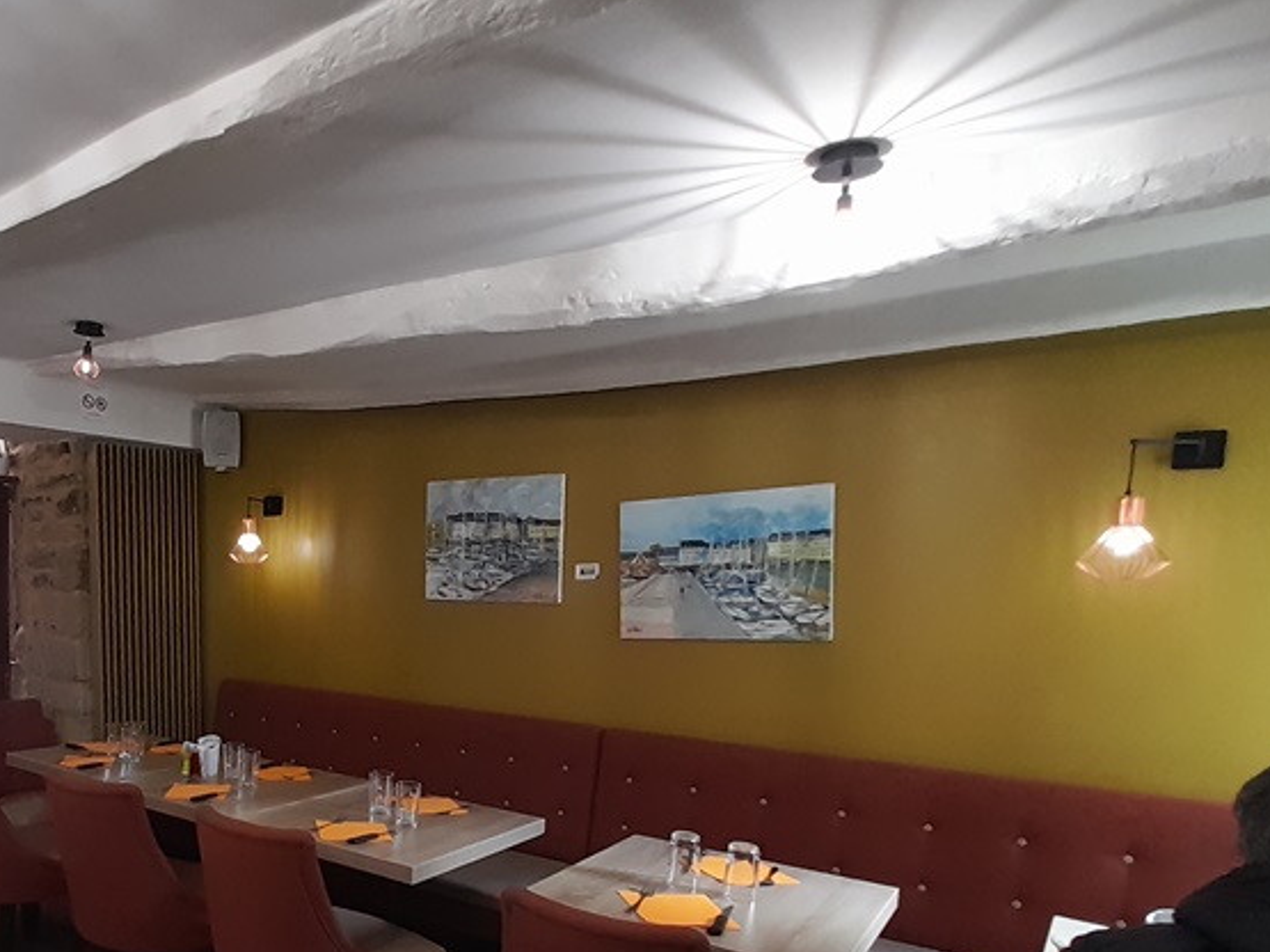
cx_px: 240
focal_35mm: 24
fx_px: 880
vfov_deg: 55.4
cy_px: 648
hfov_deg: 64.7
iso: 250
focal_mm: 1.42
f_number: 2.2
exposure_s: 1/25
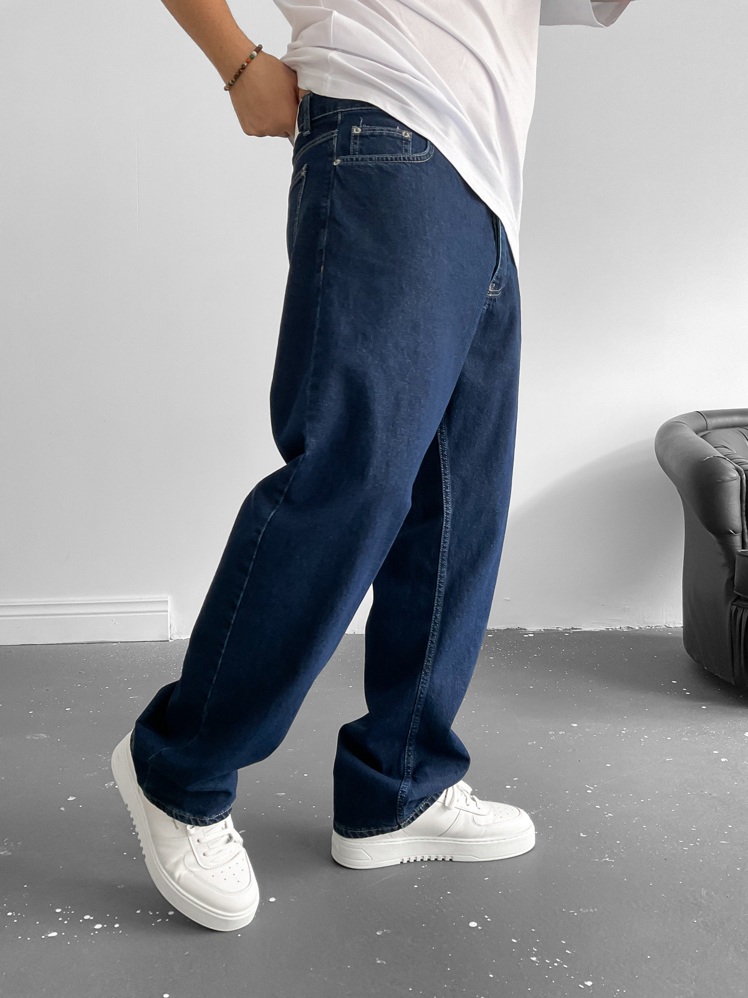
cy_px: 499
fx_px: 836
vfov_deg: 61.7
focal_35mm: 29
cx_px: 374
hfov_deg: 48.2
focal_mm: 3
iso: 64
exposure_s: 1/70
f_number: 1.8
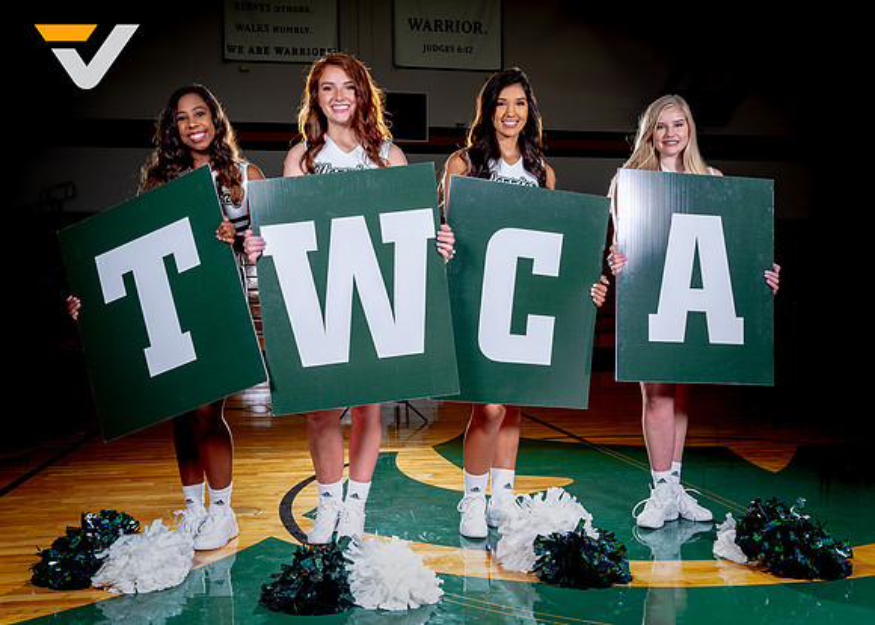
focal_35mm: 36
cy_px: 311
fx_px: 900
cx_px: 429
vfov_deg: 38.3
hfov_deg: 51.9
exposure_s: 1/160
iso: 125
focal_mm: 32
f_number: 8
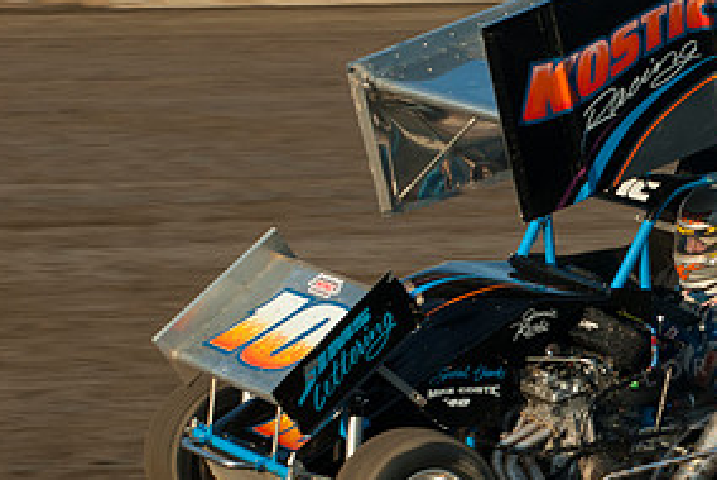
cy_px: 275
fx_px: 4884
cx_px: 699
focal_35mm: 245
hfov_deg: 8.4
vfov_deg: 5.6
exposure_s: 1/400
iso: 400
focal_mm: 80
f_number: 8
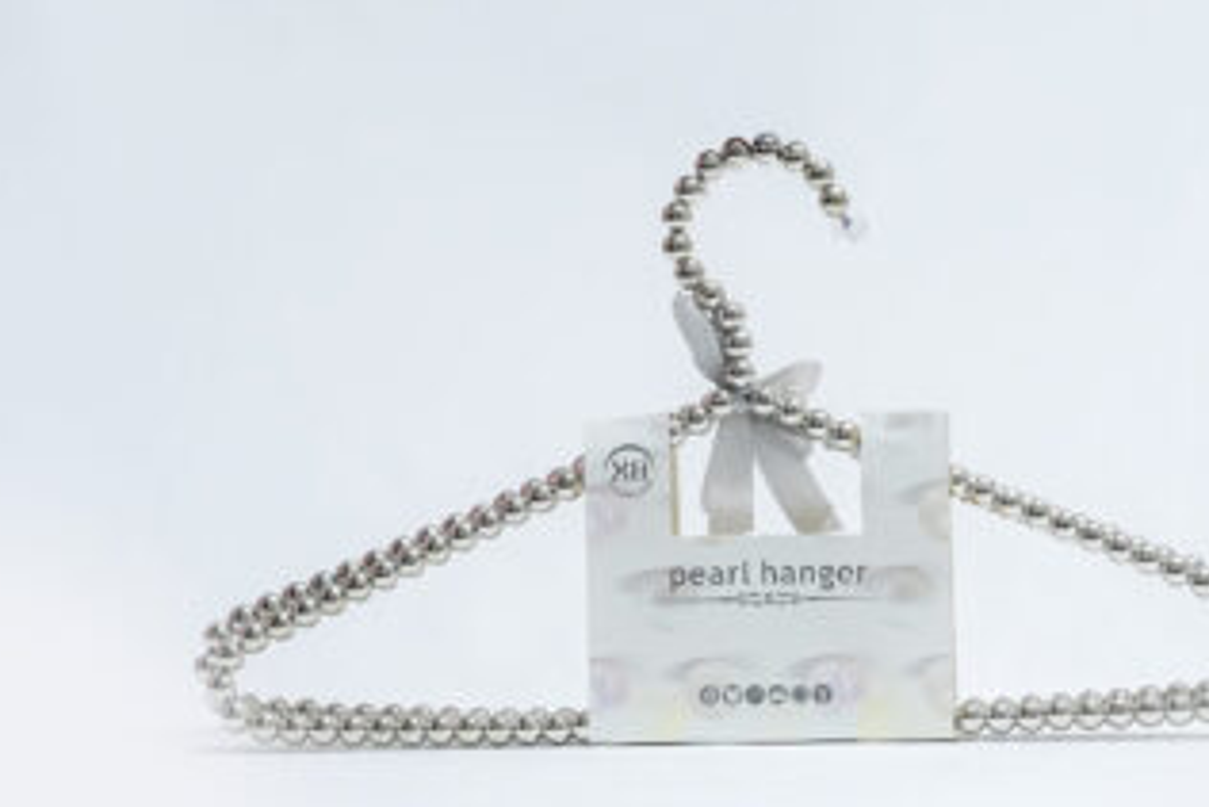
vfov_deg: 14.0
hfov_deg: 20.8
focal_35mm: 98
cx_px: 731
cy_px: 319
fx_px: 3293
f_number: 11
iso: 3200
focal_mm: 48
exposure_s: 1/125
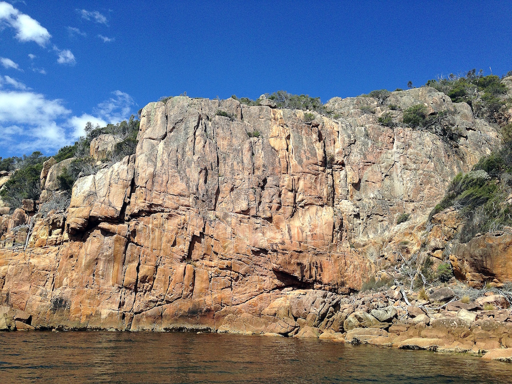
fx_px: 488
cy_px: 192
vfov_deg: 42.9
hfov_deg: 55.4
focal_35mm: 33
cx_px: 256
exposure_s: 1/1808
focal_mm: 4.12
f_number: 2.4
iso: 50
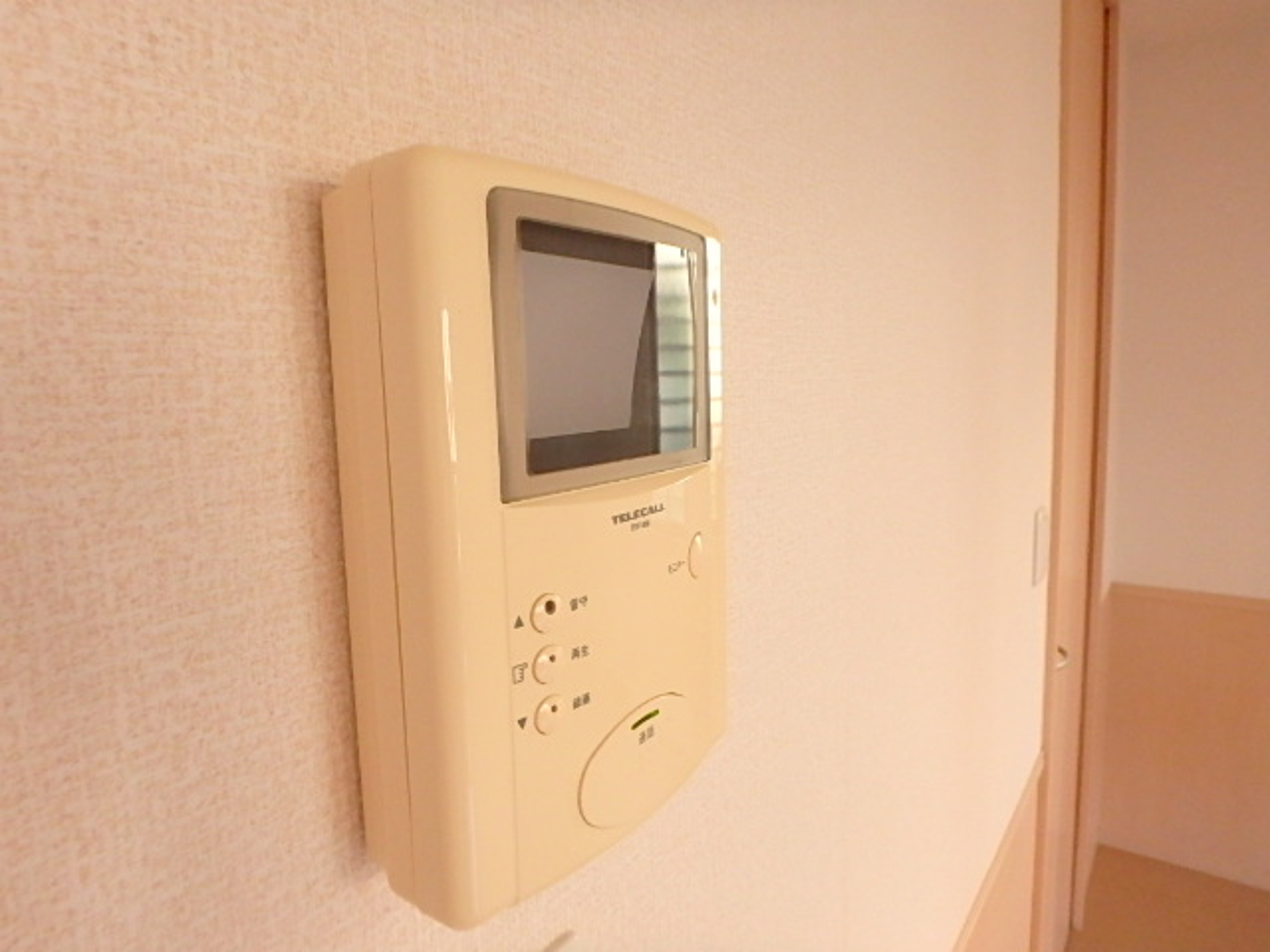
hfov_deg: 79.0
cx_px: 635
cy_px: 476
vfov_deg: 63.4
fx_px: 770
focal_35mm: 21
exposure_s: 1/30
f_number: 3.5
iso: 800
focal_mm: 3.7
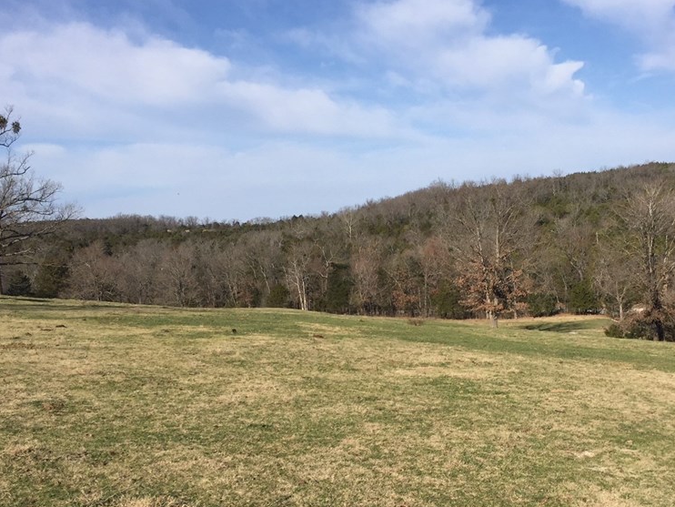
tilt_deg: -5.5
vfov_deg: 35.8
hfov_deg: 46.5
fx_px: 780
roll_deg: +1.7
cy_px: 319
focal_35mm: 40
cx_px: 406
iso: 32
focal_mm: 4.15
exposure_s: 1/2475
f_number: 2.2
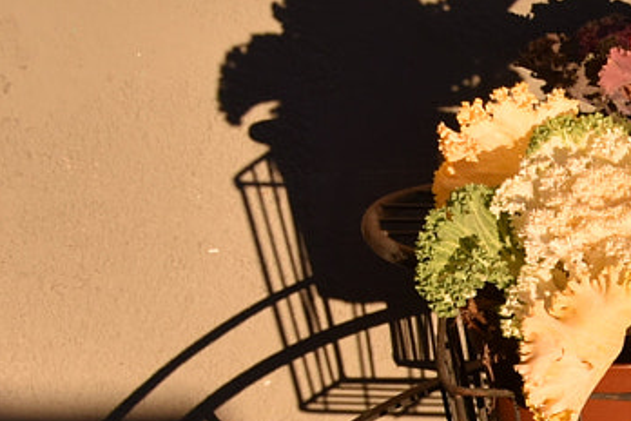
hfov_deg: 10.2
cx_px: 1287
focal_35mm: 186
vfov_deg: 7.3
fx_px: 3265
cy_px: 559
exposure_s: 1/400
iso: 100
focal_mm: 27
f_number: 5.6
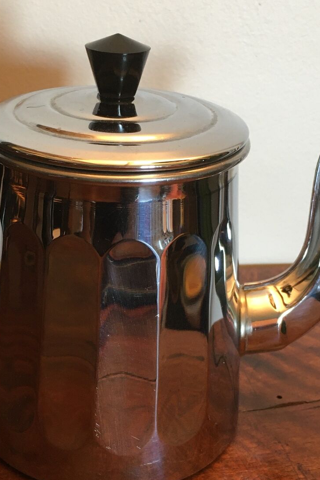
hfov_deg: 24.5
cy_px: 283
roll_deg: -2.0
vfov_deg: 36.1
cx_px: 119
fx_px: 734
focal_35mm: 55
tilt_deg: -27.9
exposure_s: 1/33
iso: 125
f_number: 2.2
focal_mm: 4.15
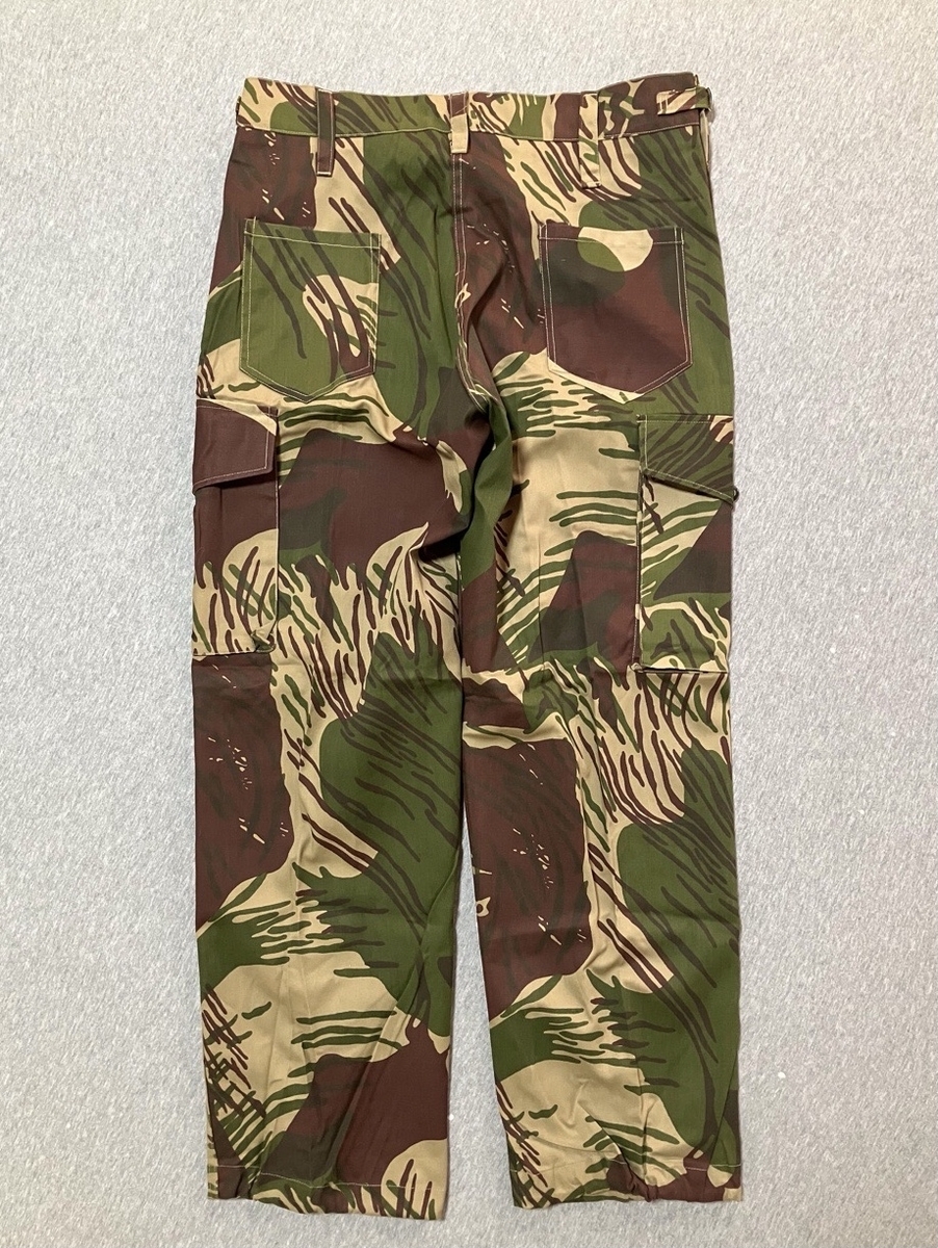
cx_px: 469
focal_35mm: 28
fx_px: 1010
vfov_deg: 63.4
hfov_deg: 49.8
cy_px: 624
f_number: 1.8
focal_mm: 3.99
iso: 320
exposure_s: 1/60
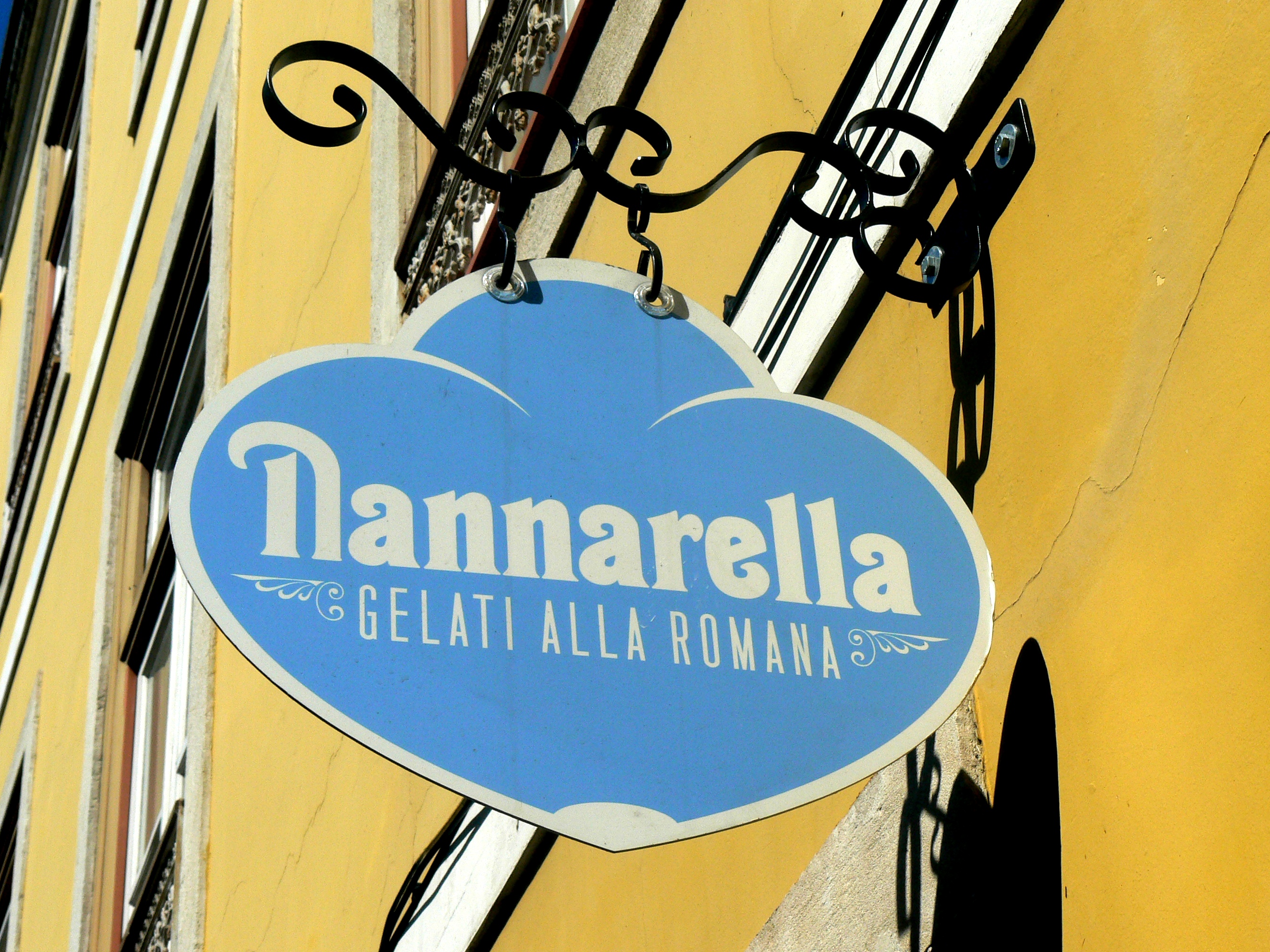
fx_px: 2935
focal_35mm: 80
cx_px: 605
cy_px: 485
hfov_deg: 24.4
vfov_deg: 18.4
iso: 80
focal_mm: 12.6
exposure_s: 1/500
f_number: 8
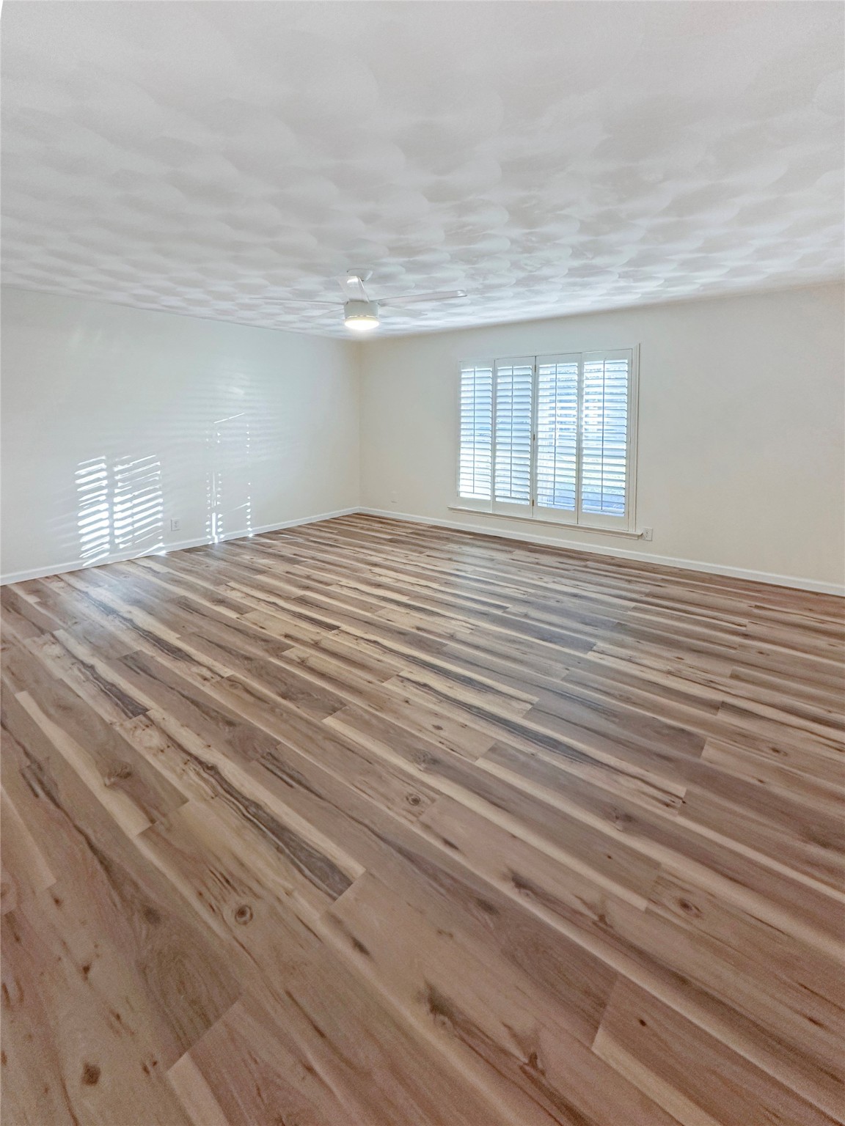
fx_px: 456
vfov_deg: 102.1
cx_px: 422
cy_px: 563
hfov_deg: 85.7
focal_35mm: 14
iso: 200
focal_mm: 2.22
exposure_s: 1/60
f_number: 2.2
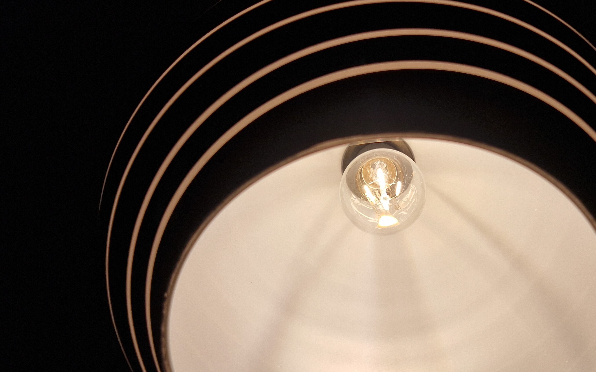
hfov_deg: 53.1
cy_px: 262
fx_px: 585
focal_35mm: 36
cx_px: 391
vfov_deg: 34.8
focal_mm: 5.4
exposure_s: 1/198
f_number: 1.8
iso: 50
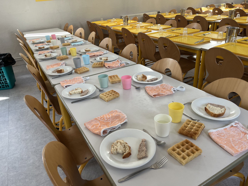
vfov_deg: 53.1
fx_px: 186
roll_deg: +5.5
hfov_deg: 67.3
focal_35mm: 26
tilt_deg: -29.5
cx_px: 124
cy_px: 93
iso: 50
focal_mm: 5.1
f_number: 1.6
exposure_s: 1/121
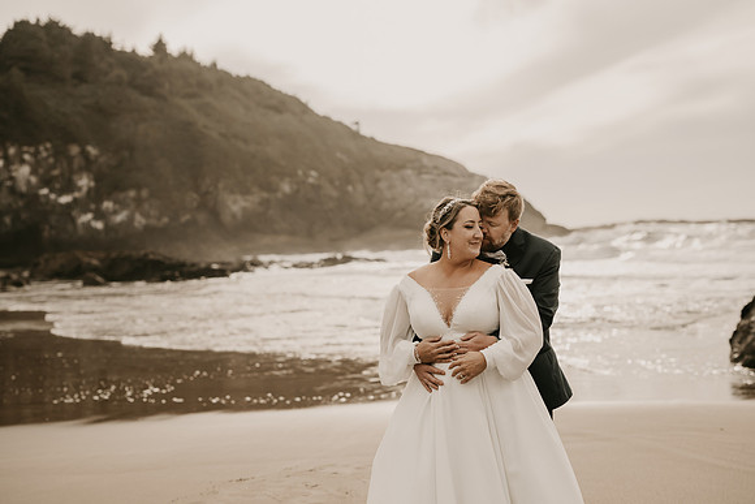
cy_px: 252
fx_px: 1049
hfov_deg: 39.6
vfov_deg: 27.0
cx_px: 378
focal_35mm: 50
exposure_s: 1/8000
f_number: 2.5
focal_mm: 50
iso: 640
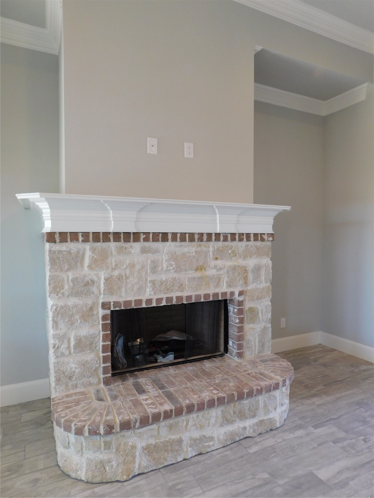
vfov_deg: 73.9
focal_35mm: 23
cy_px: 249
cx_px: 187
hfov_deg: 58.9
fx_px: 331
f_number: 3
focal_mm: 4
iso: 160
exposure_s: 1/30
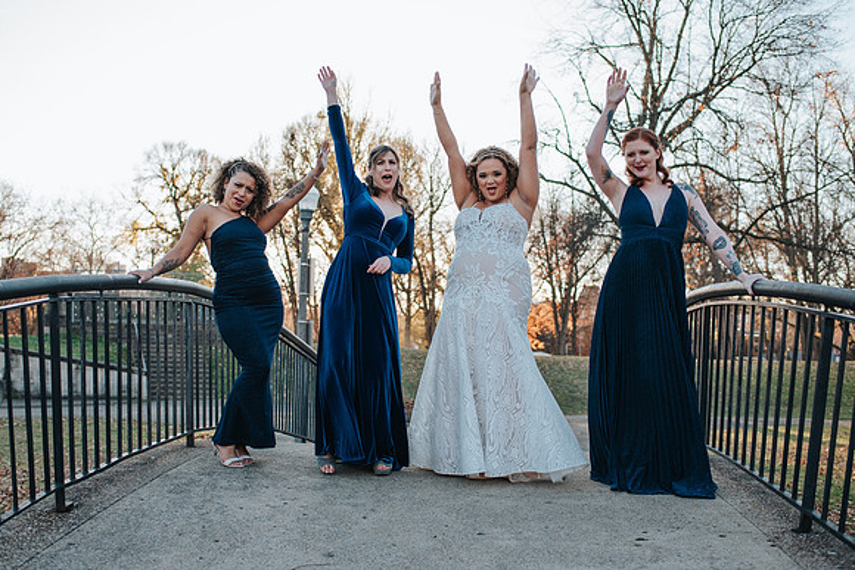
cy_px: 314
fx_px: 953
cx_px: 403
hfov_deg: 48.3
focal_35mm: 40
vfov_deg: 33.3
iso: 125
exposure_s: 1/400
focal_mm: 35
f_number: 2.8
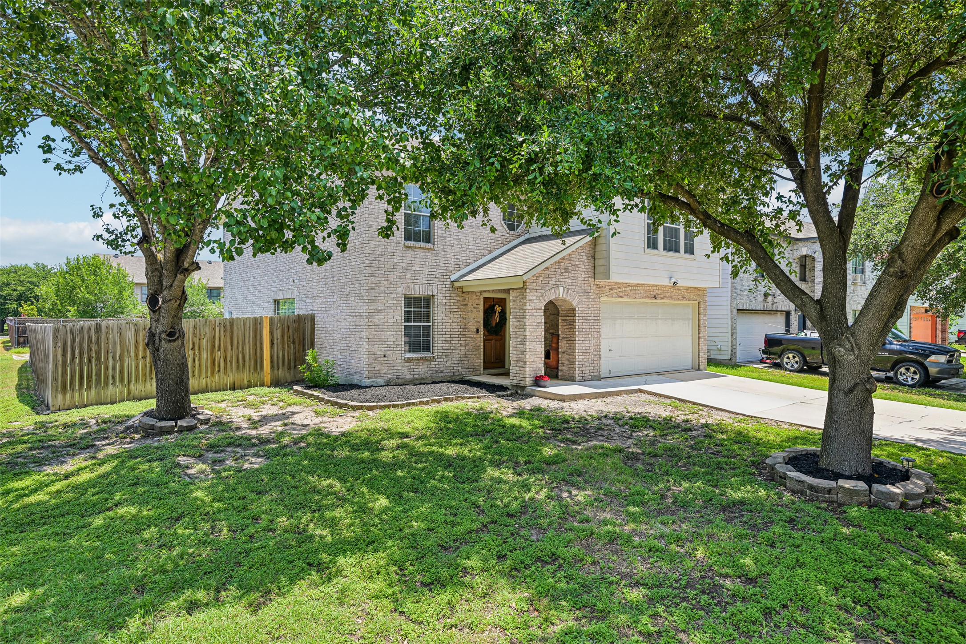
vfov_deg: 59.5
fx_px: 563
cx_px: 483
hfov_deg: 81.2
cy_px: 322
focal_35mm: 21
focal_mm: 21
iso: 100
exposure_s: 1/180
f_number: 6.7
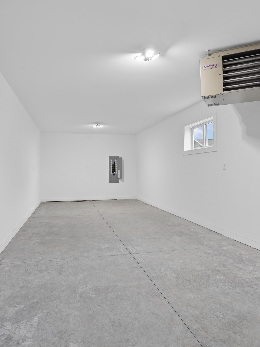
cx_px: 121
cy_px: 170
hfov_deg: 56.8
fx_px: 240
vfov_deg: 71.6
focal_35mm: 24
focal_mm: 16
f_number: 10
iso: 800
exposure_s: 1/80
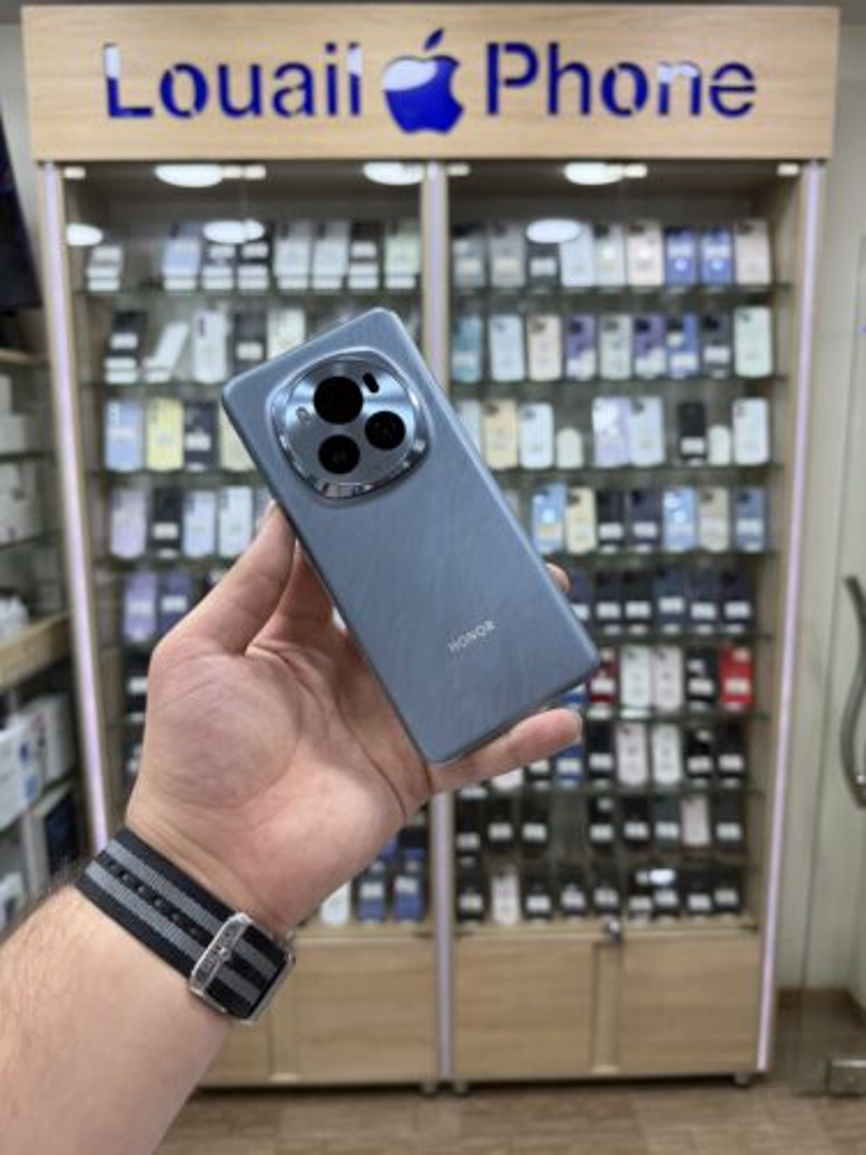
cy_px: 578
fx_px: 801
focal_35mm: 24
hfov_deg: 56.8
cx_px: 433
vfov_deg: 71.6
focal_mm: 6.76
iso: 64
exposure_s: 1/121
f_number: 1.78
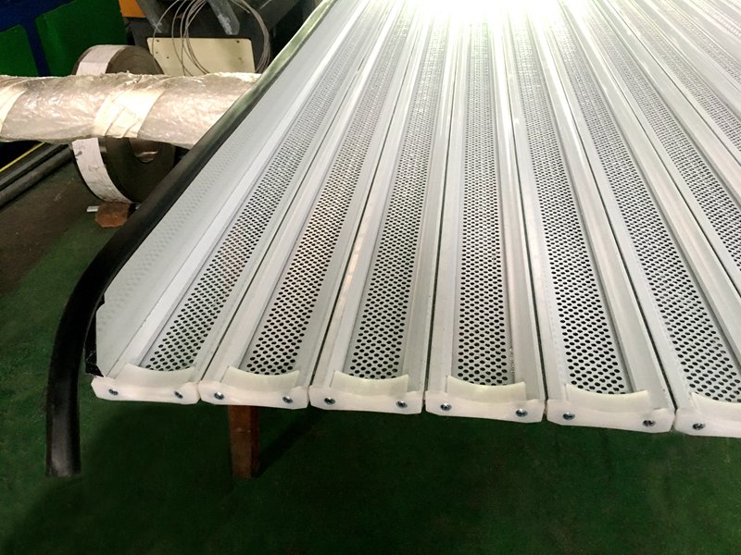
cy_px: 278
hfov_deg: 61.7
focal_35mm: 29
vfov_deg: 48.2
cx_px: 370
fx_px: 621
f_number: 2.2
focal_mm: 4.15
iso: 200
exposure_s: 1/20
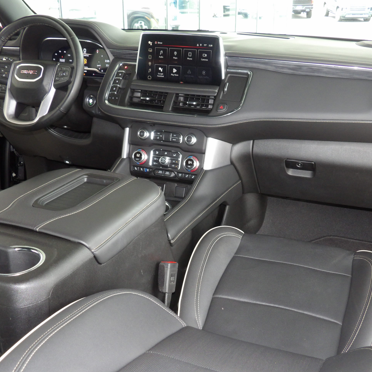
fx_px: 474
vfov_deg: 42.8
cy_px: 186
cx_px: 213
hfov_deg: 42.7
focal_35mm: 39
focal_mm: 5.9
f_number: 3.6
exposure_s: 1/32
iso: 271
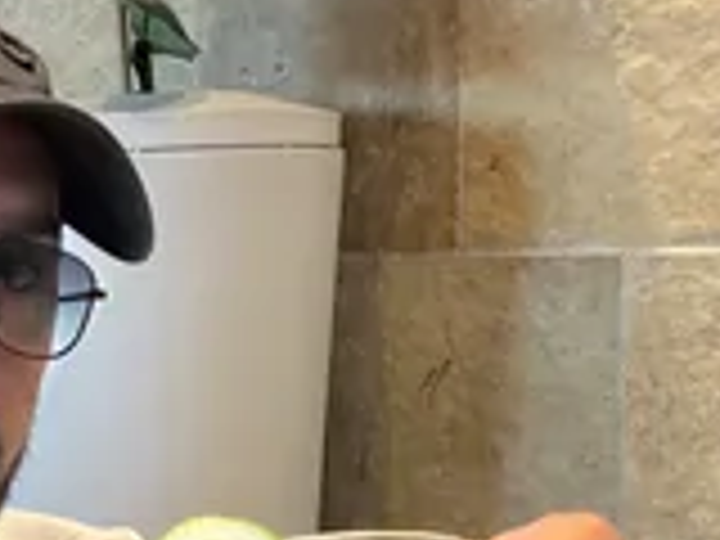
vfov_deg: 20.2
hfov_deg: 26.0
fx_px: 1498
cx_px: 50
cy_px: 443
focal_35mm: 72
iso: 250
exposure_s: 1/50
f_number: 1.9
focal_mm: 2.69
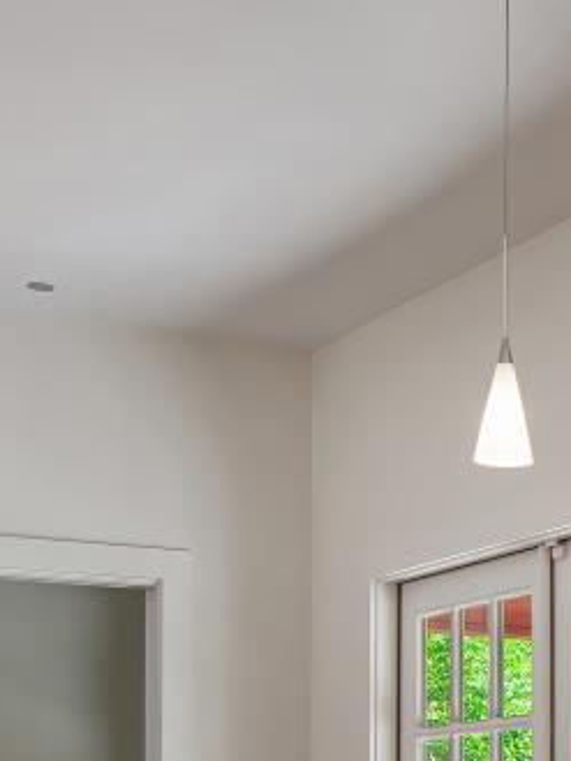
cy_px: 854
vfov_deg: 20.3
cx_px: 696
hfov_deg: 15.5
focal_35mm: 92
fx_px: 2022
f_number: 2.8
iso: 100
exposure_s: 1/25
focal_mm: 14
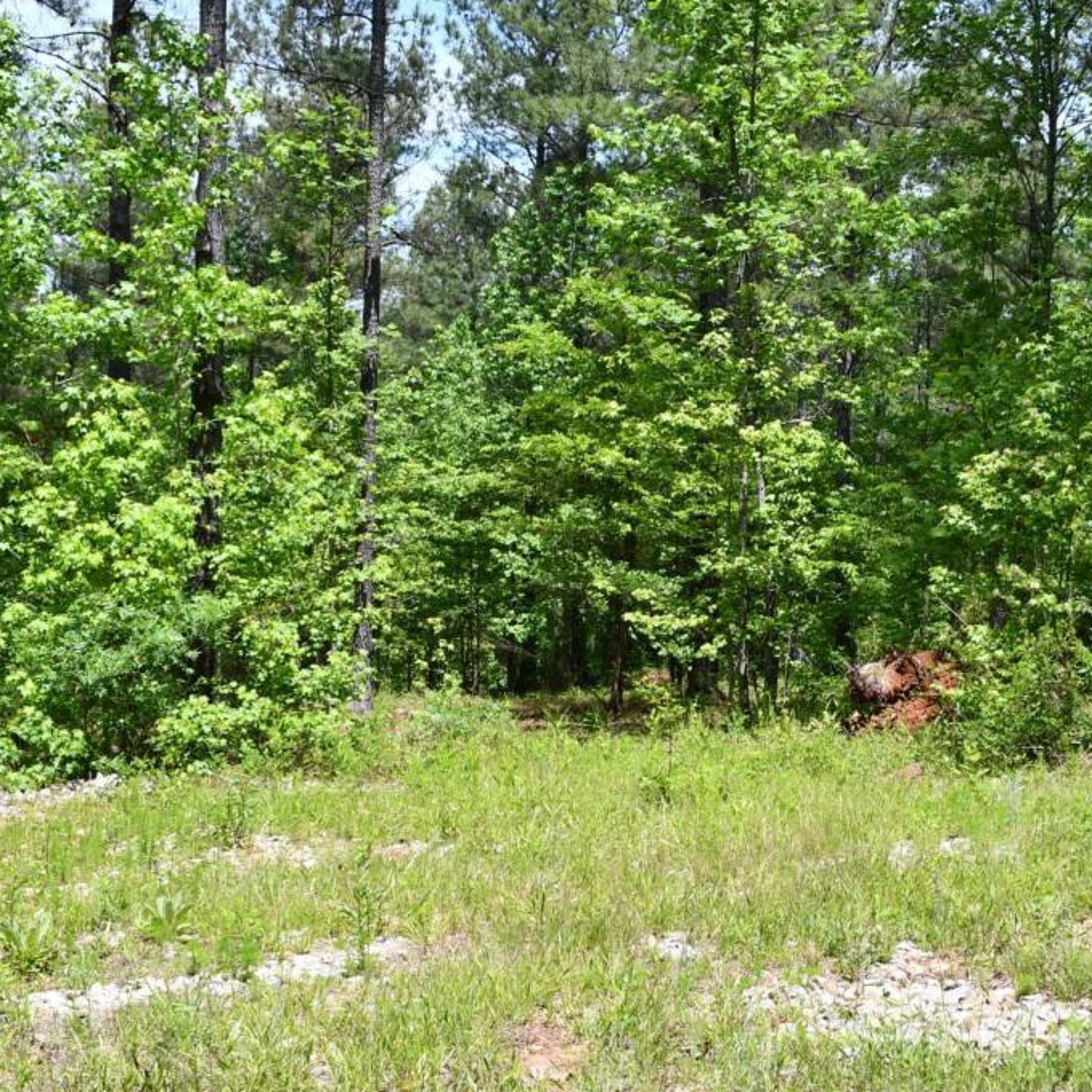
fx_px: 1927
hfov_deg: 31.1
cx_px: 806
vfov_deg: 31.6
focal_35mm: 54
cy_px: 528
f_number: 8
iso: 160
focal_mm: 18
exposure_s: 1/250
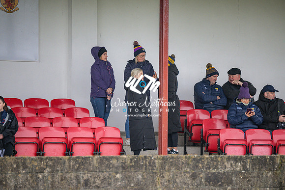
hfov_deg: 6.9
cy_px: 95
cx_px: 142
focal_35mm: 300
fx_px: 2375
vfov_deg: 4.6
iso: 1400
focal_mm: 300
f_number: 2.8
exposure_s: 1/1000
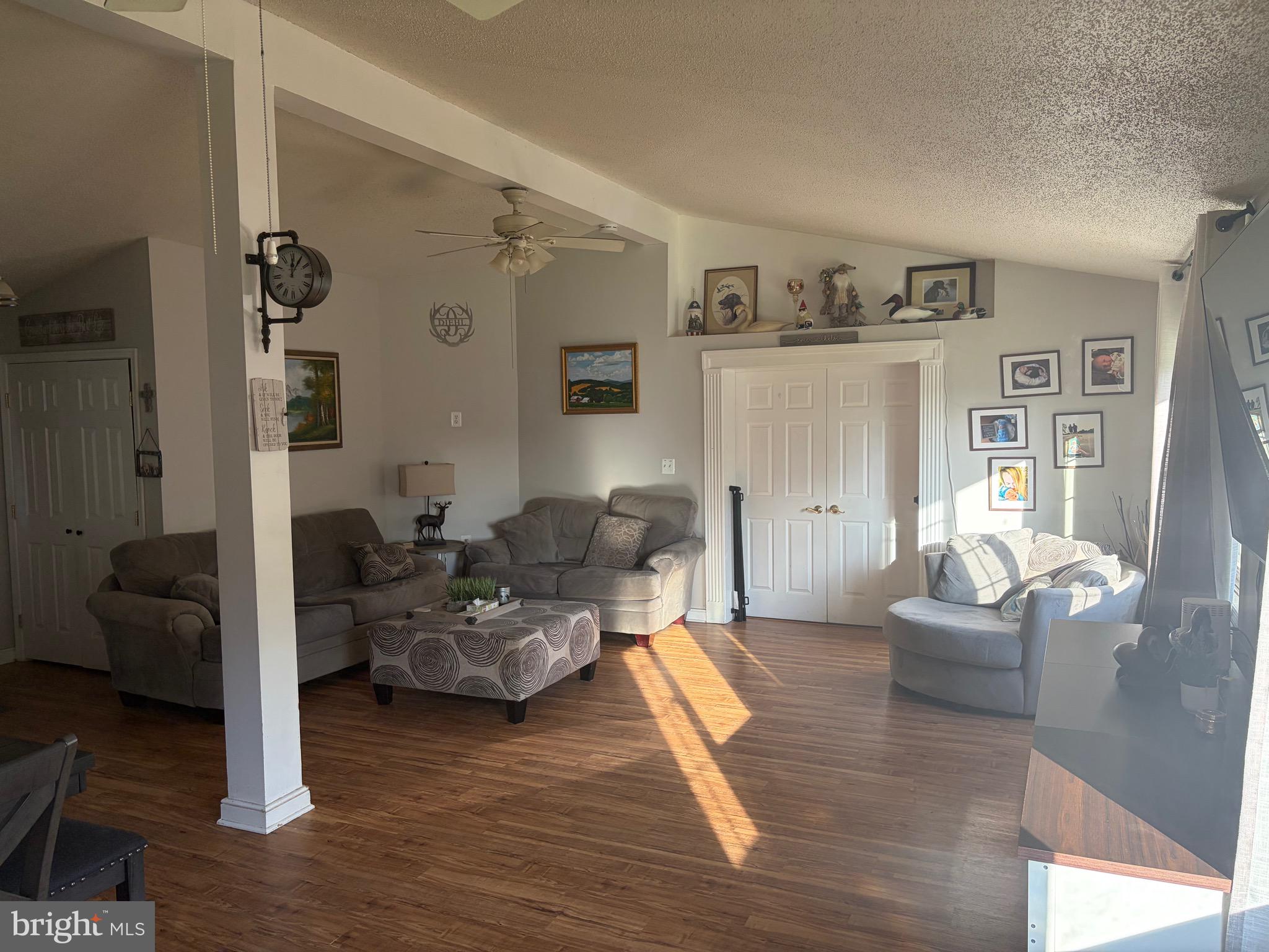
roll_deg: +0.9
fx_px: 953
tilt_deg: -5.1
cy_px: 476
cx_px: 634
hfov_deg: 67.3
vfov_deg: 53.1
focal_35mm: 26
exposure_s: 1/168
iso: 125
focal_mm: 5.96
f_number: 1.6
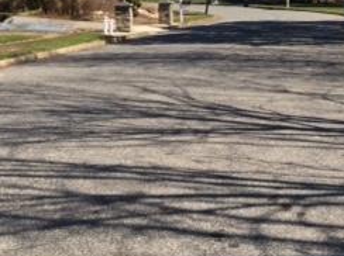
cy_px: 28
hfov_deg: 23.3
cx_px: 192
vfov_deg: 17.3
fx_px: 833
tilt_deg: -1.7
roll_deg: -0.2
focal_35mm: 84
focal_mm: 3.3
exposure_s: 1/1079
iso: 32
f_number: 2.4
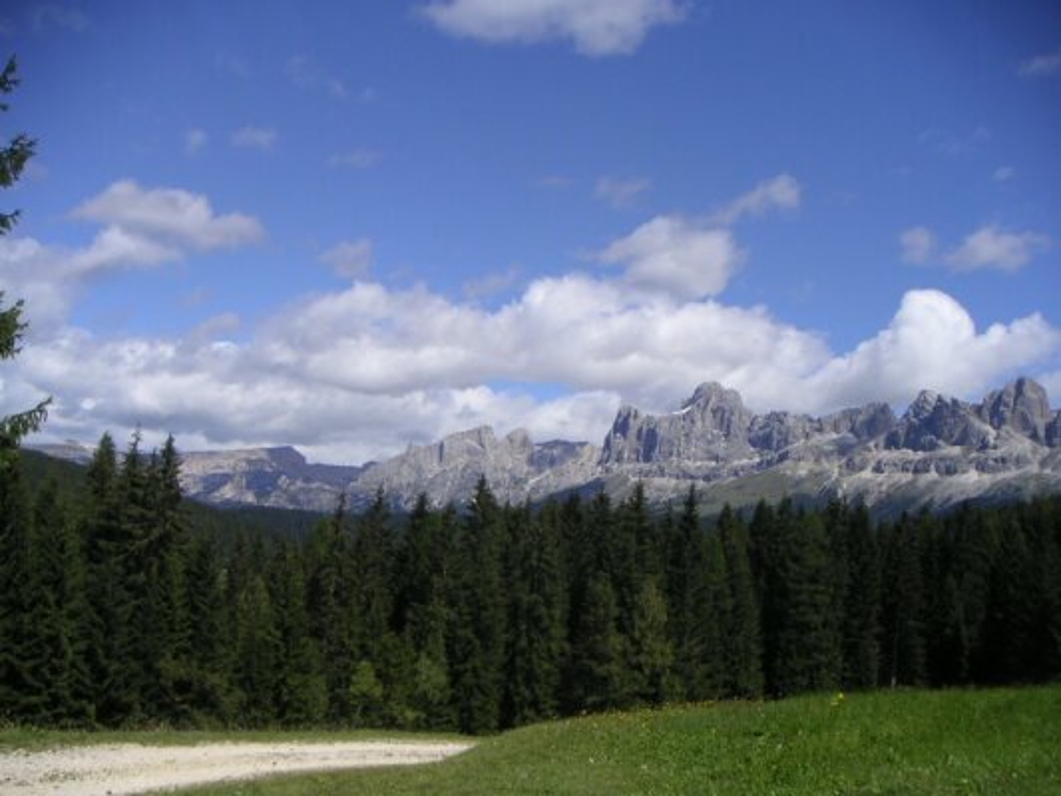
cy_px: 398
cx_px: 530
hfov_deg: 42.9
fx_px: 1349
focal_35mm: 44
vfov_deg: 32.9
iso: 50
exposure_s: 1/180
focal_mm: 6.8
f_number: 6.7
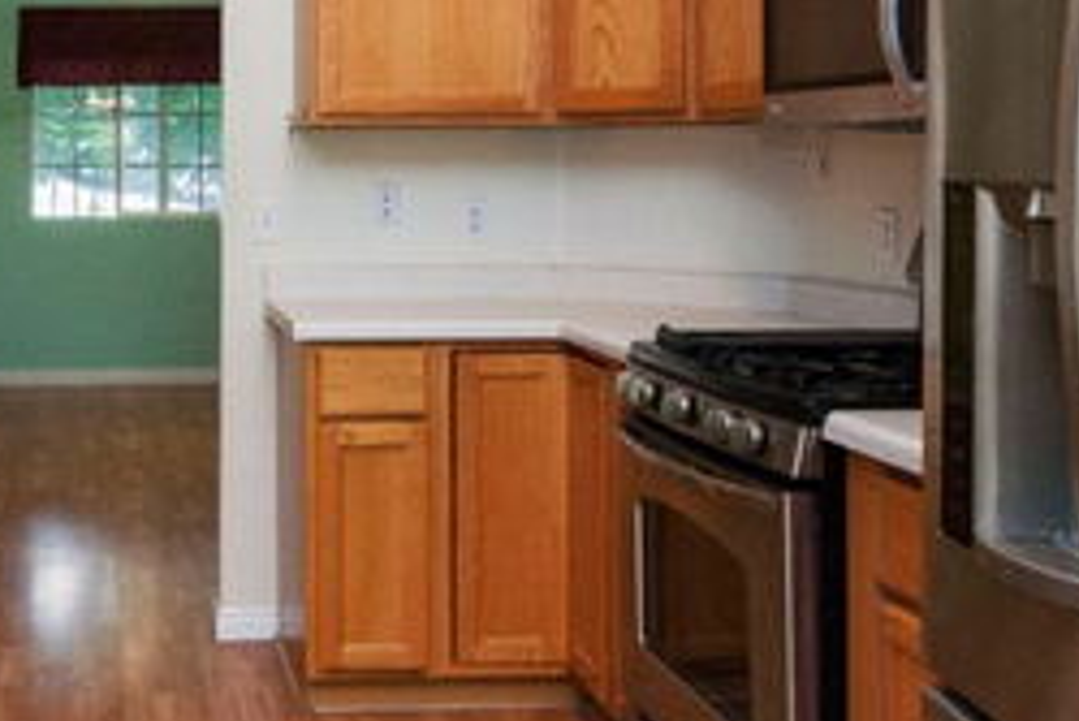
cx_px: 142
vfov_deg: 28.9
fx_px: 1379
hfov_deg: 40.1
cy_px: 194
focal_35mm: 46
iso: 200
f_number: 5
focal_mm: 12
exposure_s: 1/60
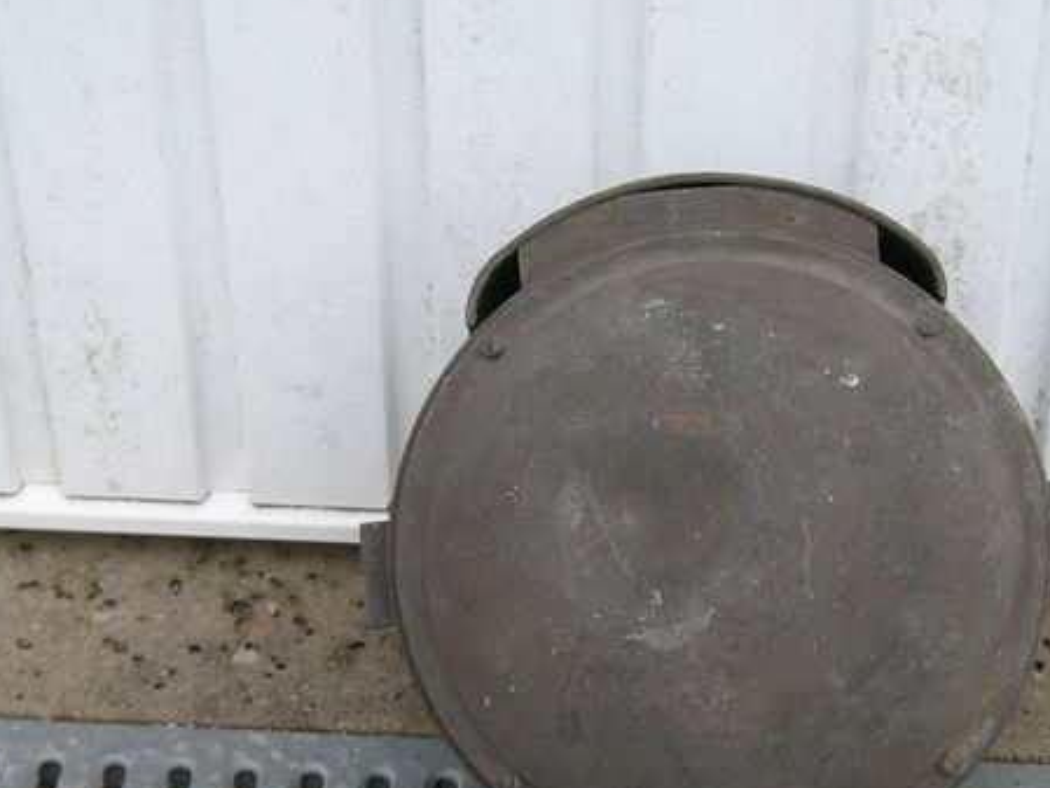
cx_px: 655
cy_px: 652
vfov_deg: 18.7
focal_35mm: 78
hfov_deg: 24.9
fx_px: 2367
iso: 80
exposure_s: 1/250
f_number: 2.8
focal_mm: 5.8
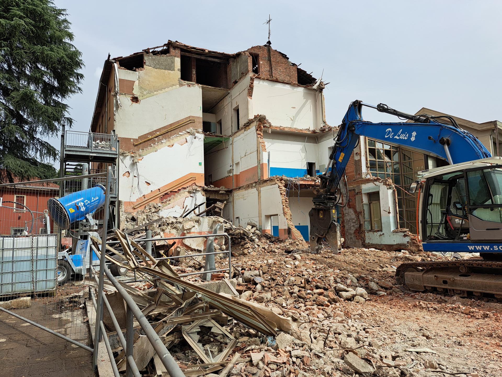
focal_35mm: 24
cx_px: 251
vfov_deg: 56.8
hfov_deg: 71.6
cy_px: 188
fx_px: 348
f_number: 1.8
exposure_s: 1/941
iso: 50
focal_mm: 5.23
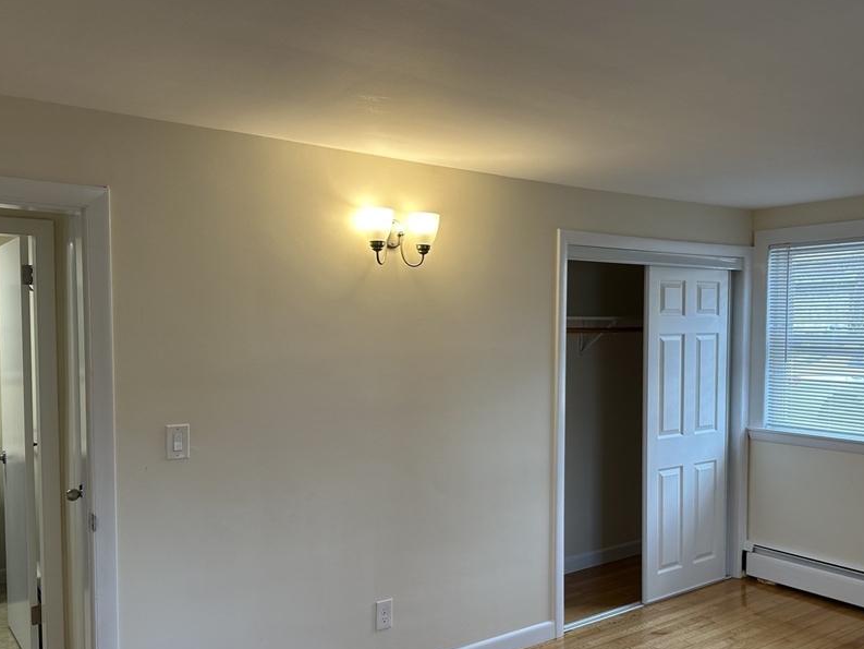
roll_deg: -0.2
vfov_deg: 45.4
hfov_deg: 58.2
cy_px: 359
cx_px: 478
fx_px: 774
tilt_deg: -1.9
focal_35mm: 31
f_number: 1.78
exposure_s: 1/120
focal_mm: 6.86
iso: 80
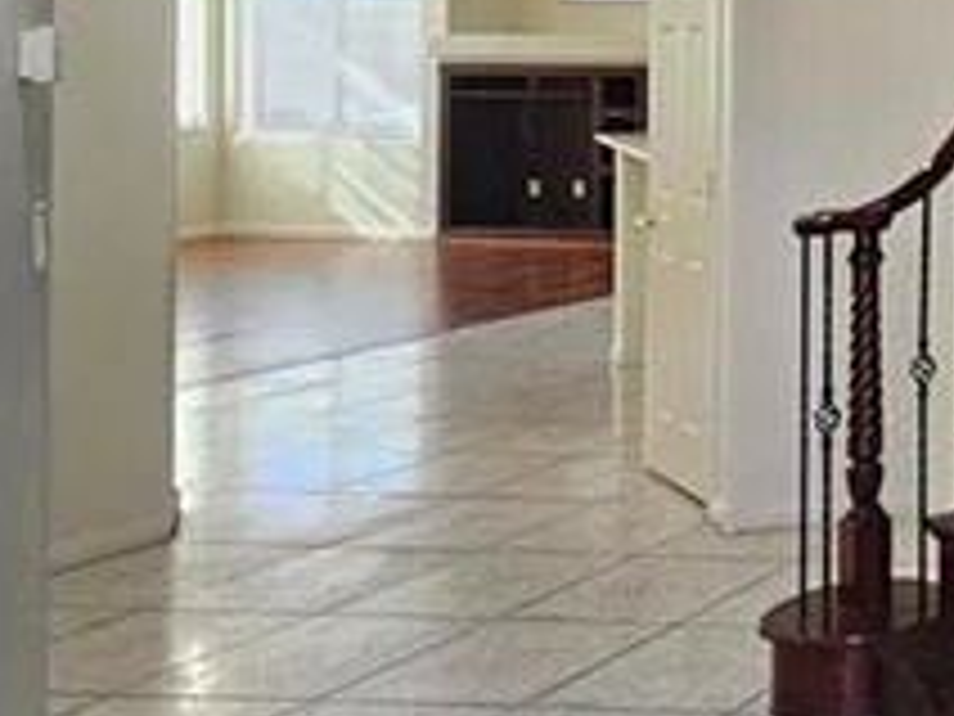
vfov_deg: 28.4
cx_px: 1674
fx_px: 1350
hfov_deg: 23.0
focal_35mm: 49
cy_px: 59
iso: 200
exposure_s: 1/60
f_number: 2.2
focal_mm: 2.2
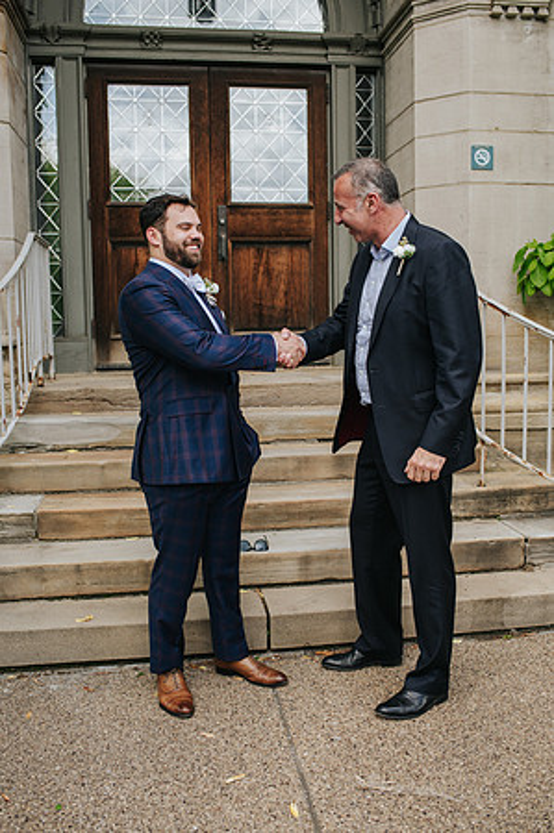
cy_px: 416
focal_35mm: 35
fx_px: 810
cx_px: 277
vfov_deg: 54.5
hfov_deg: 37.8
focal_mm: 35
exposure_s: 1/800
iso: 450
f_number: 3.5
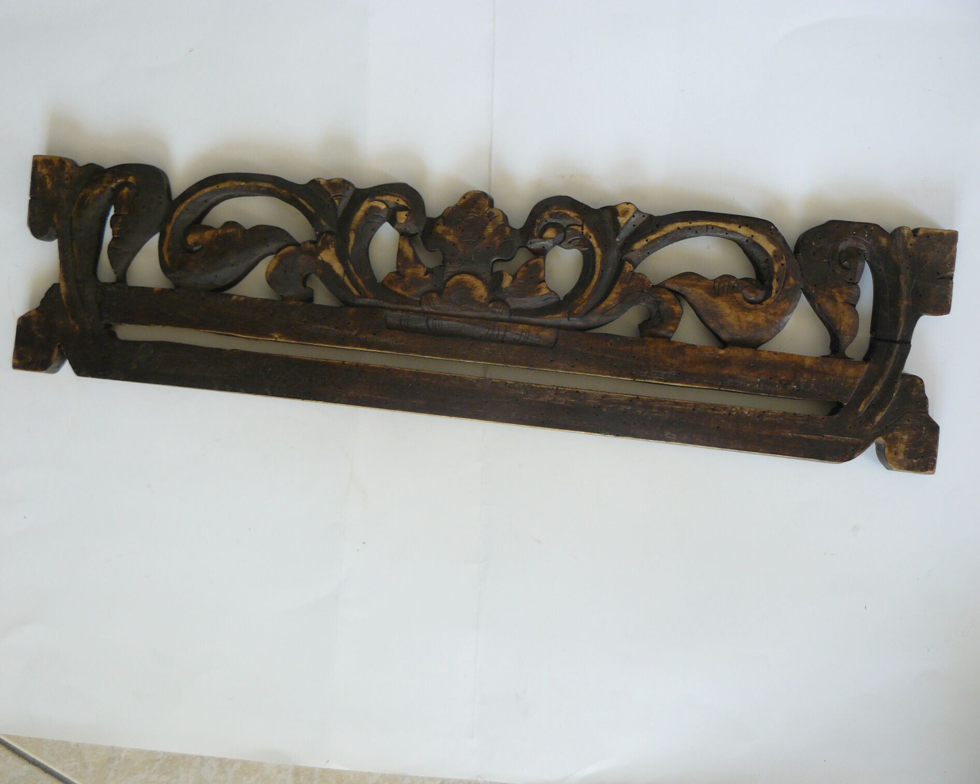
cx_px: 460
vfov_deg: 39.2
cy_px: 391
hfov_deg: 47.9
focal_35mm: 38
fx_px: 1102
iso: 100
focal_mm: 6
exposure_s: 1/40
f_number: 2.8
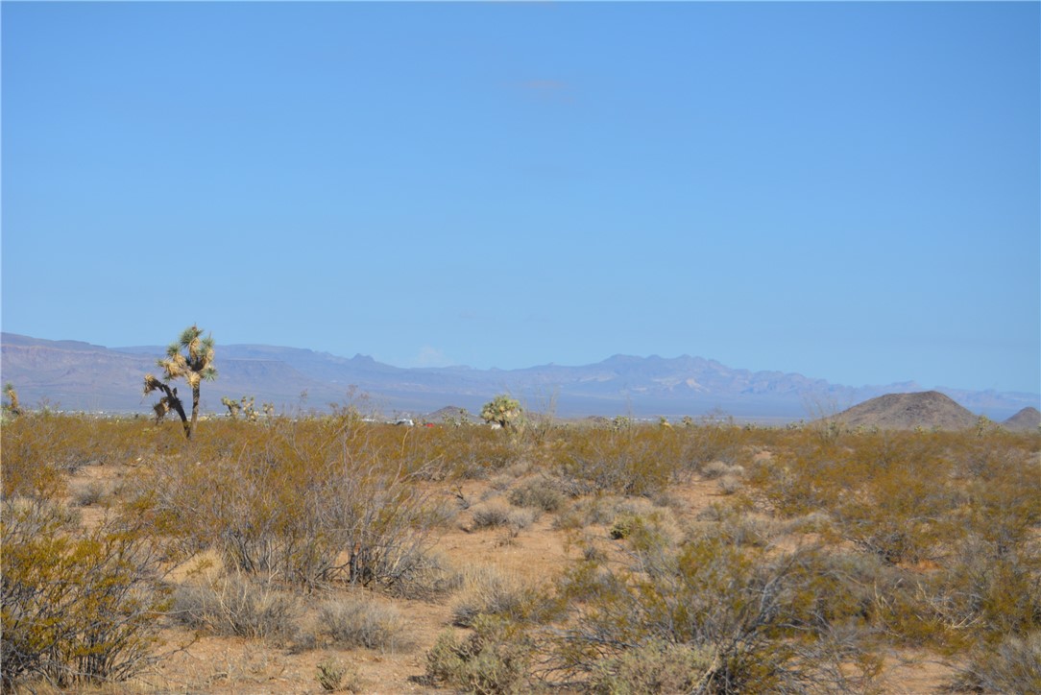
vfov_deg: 16.6
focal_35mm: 82
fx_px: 2387
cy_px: 348
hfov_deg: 24.6
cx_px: 520
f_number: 7.1
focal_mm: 55
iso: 400
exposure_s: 1/2000
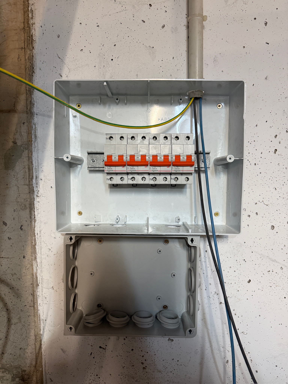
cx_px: 144
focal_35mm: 24
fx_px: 266
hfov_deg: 56.8
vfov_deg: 71.6
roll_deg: +1.3
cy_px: 192
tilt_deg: -4.0
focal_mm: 6.76
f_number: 1.78
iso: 320
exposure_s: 1/50
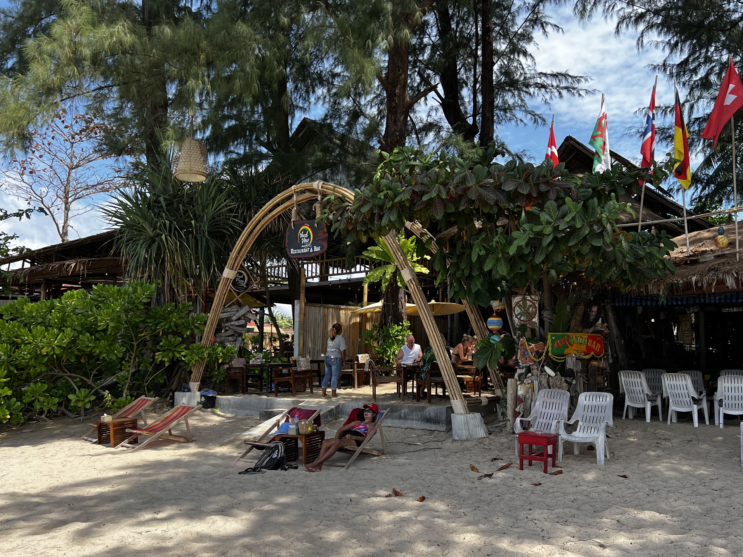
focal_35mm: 31
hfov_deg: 58.2
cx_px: 415
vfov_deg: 45.4
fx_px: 665
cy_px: 302
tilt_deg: +4.9
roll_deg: +0.1
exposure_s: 1/1972
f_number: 1.5
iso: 50
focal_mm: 5.7
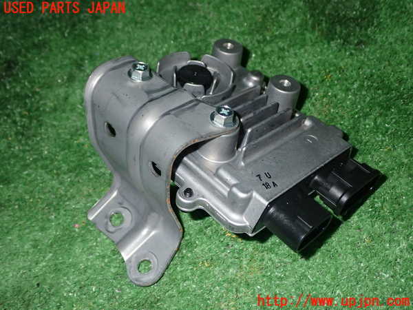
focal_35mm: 41
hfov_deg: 45.8
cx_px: 206
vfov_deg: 35.1
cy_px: 155
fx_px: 489
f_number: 8
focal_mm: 7.31
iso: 320
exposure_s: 1/40
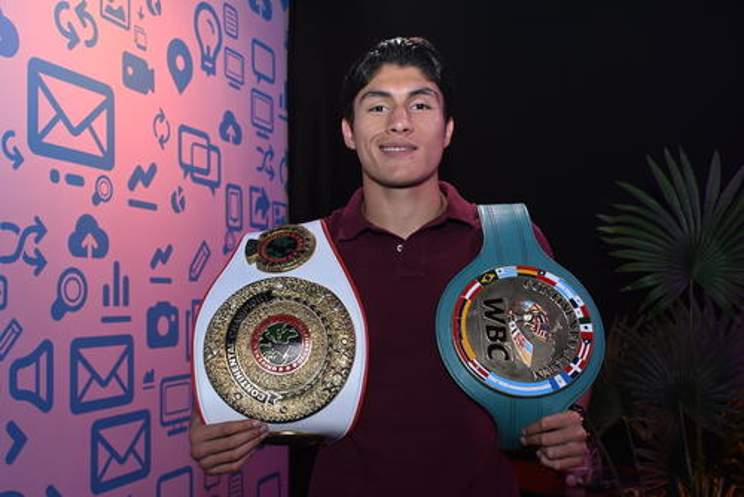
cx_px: 372
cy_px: 248
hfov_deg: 49.5
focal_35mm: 39
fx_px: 806
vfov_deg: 34.3
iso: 1000
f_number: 5.6
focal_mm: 26
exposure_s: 1/160
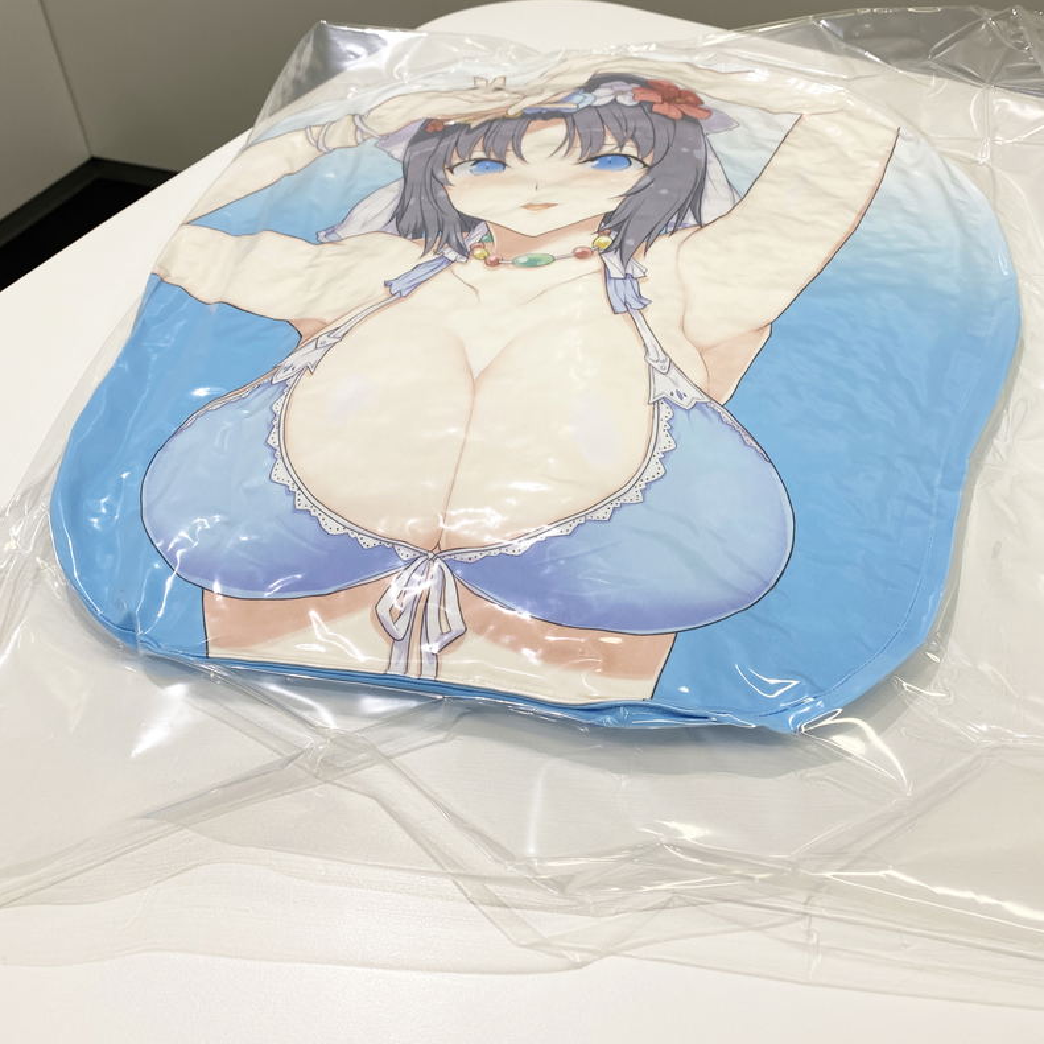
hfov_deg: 52.5
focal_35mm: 31
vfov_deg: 52.1
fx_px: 1058
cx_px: 527
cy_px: 407
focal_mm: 4.25
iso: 32
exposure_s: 1/100
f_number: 1.8
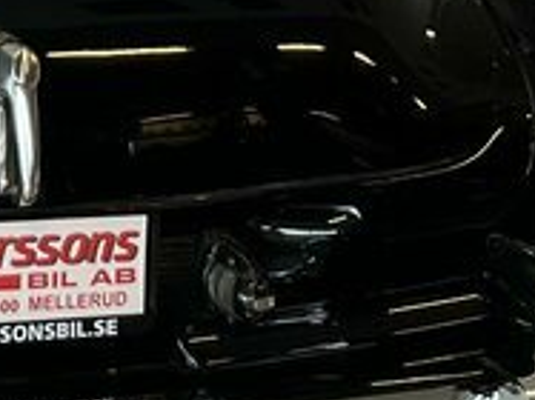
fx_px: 2579
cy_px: -80
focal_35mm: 167
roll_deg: +0.2
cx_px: -383
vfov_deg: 8.8
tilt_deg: -12.2
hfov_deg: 11.1
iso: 100
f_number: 1.6
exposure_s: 1/100
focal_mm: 5.1
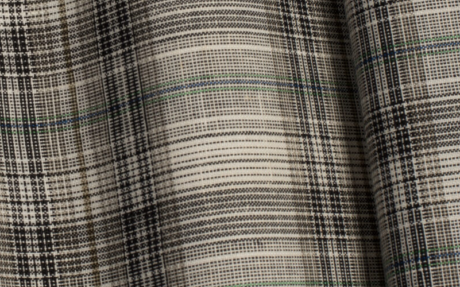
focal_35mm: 163
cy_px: 116
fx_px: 2043
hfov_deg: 12.7
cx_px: 1
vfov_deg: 8.0
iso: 100
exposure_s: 1/100
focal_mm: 50
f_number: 13
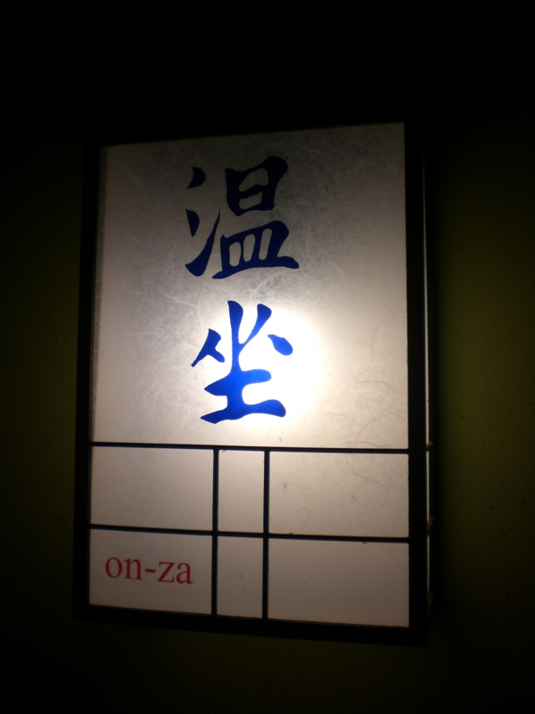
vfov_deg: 49.0
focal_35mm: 38
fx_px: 783
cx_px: 268
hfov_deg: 37.7
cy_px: 357
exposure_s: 1/125
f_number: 3.1
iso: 50
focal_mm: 6.3
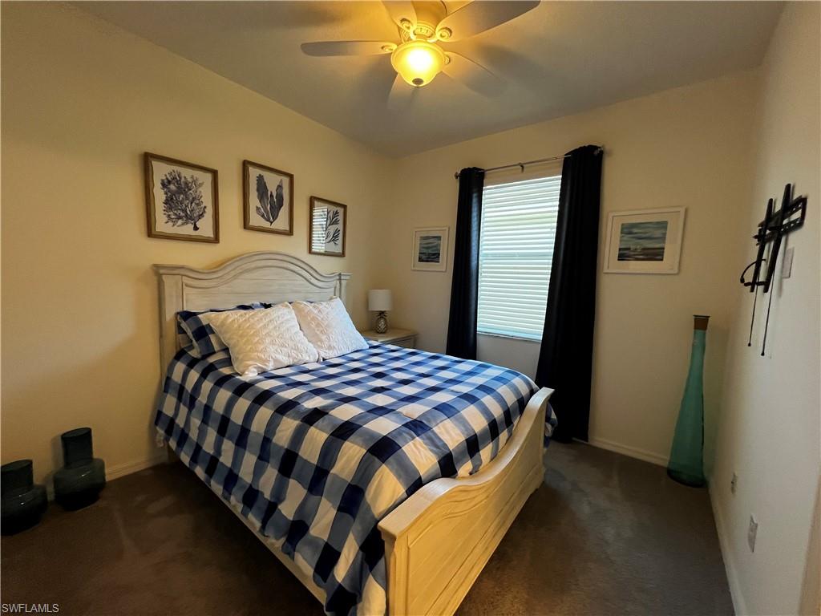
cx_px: 410
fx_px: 308
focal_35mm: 13
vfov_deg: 89.9
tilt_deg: -4.9
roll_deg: -1.3
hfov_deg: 106.2
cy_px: 308
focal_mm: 1.57
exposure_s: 1/120
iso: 250
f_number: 1.8
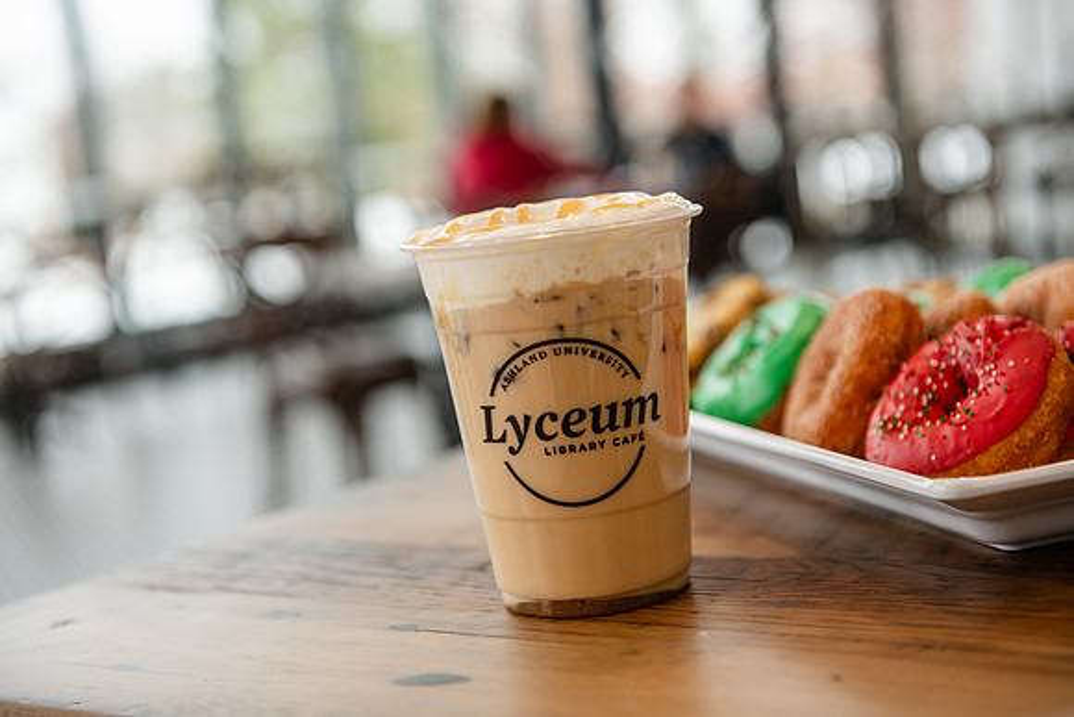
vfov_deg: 23.4
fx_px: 1731
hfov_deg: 34.5
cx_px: 537
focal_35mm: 58
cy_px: 358
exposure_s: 1/200
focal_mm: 58
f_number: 3.5
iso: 400
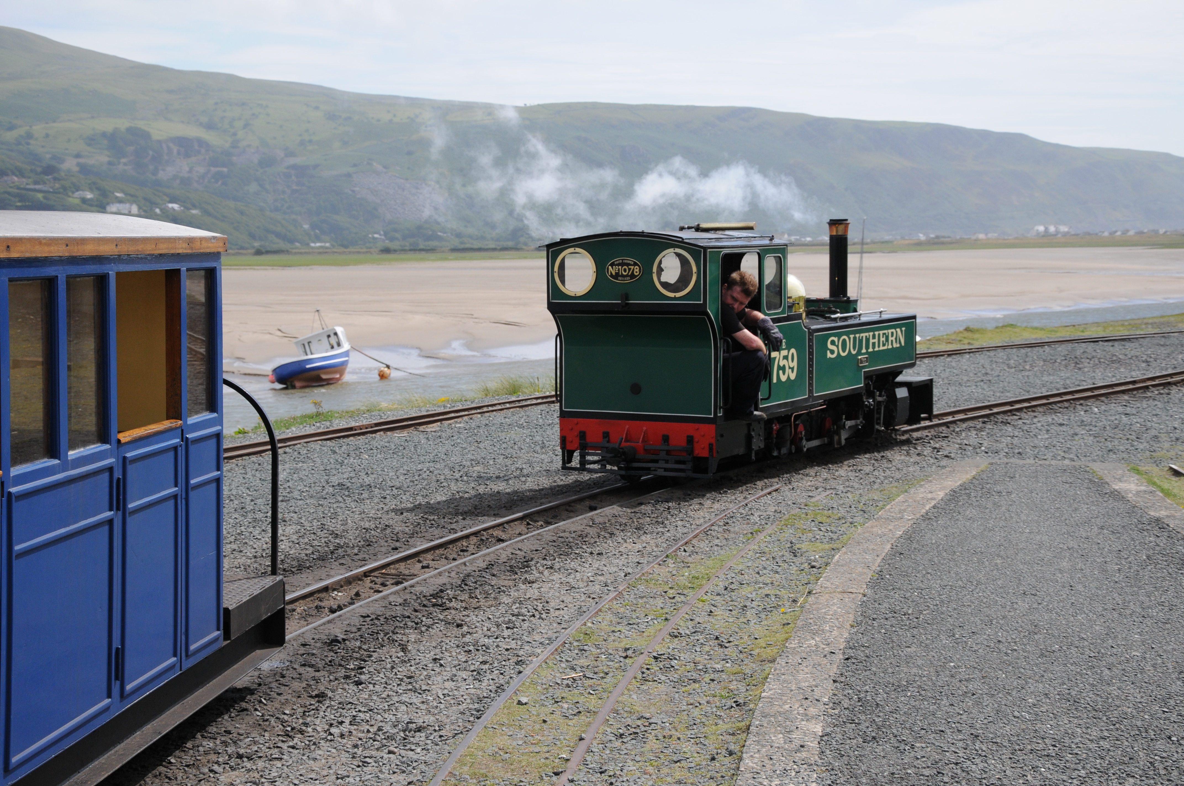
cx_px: 592
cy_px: 393
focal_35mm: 60
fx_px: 1971
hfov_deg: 33.4
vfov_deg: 22.6
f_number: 5.6
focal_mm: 40
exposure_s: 1/2000
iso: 400
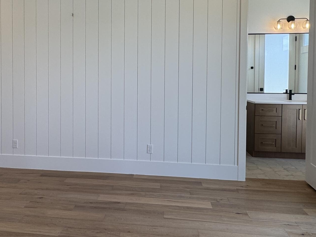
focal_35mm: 33
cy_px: 88
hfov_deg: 54.8
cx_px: 120
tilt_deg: -1.7
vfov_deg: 42.6
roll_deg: -0.1
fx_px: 301
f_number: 2.2
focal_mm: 2.22
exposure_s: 1/120
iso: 64
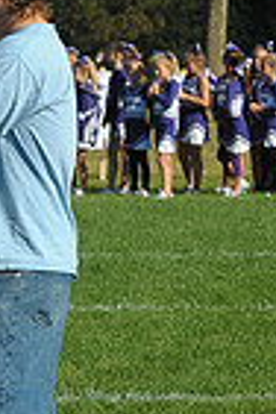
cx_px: -517
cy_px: 261
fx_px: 3875
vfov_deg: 6.1
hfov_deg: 4.0
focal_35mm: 337
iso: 250
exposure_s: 1/1000
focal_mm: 82
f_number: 6.3
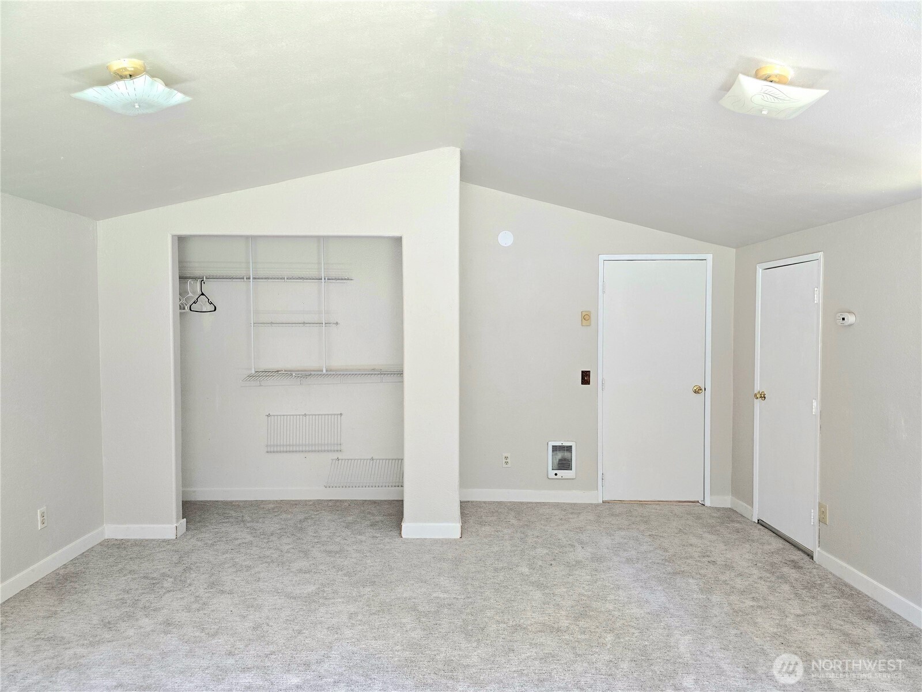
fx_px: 613
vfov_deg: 58.9
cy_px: 346
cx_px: 461
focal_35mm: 23
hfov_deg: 73.9
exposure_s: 1/120
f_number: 1.7
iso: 250
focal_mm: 6.3
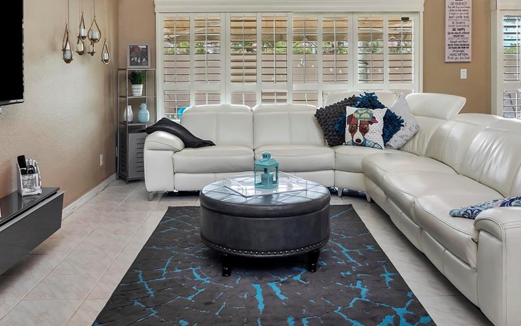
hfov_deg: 58.1
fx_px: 469
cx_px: 260
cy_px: 73
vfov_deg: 37.2
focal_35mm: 33
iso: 400
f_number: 8
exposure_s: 1/25
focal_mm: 12
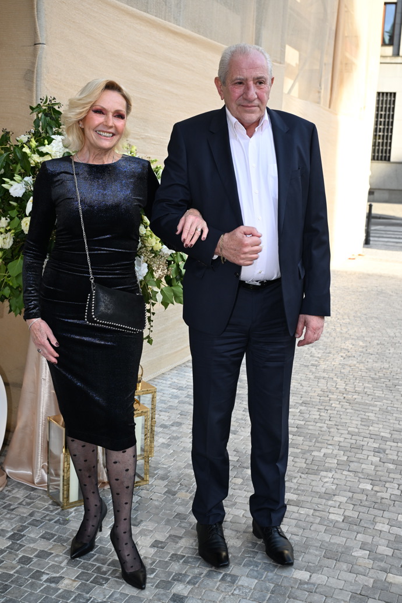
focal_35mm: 42
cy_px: 302
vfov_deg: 46.4
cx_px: 201
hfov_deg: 31.9
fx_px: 703
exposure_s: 1/400
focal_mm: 42
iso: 640
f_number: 5.6
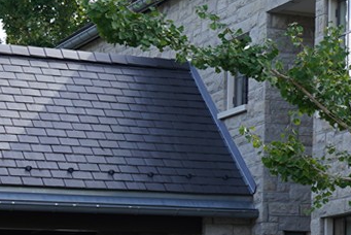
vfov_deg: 8.4
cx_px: 879
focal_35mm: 164
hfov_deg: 10.5
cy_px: 130
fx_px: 1600
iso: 100
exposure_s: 1/100
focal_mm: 28
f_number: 7.1
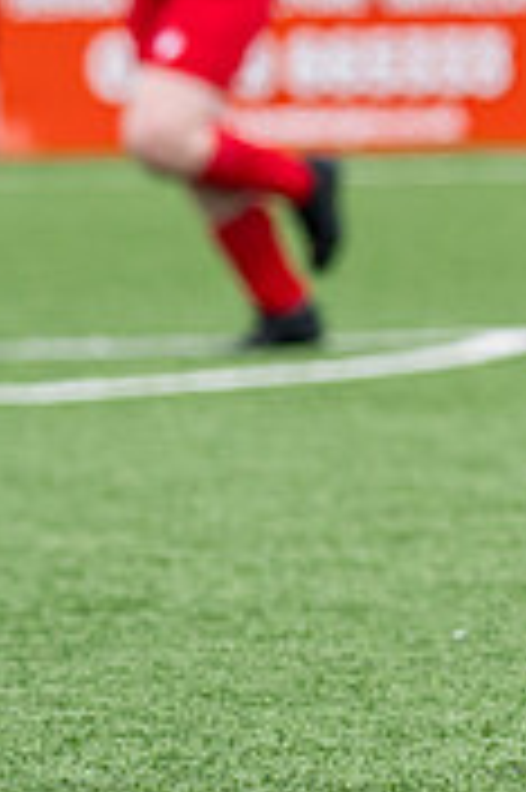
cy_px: 123
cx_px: 1222
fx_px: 19191
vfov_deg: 2.4
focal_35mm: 874
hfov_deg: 1.6
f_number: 2.1
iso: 200
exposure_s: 1/5000
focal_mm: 135
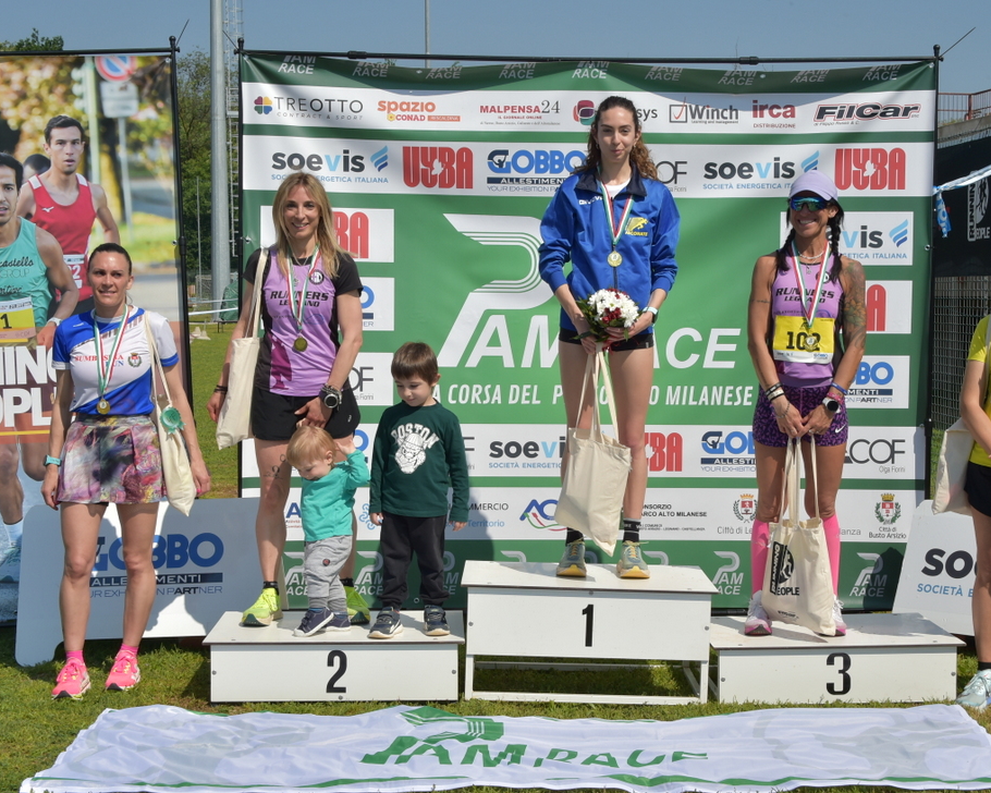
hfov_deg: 36.6
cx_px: 563
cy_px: 398
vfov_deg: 29.7
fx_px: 1496
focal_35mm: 51
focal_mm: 45
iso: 500
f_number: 13
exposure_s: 1/500
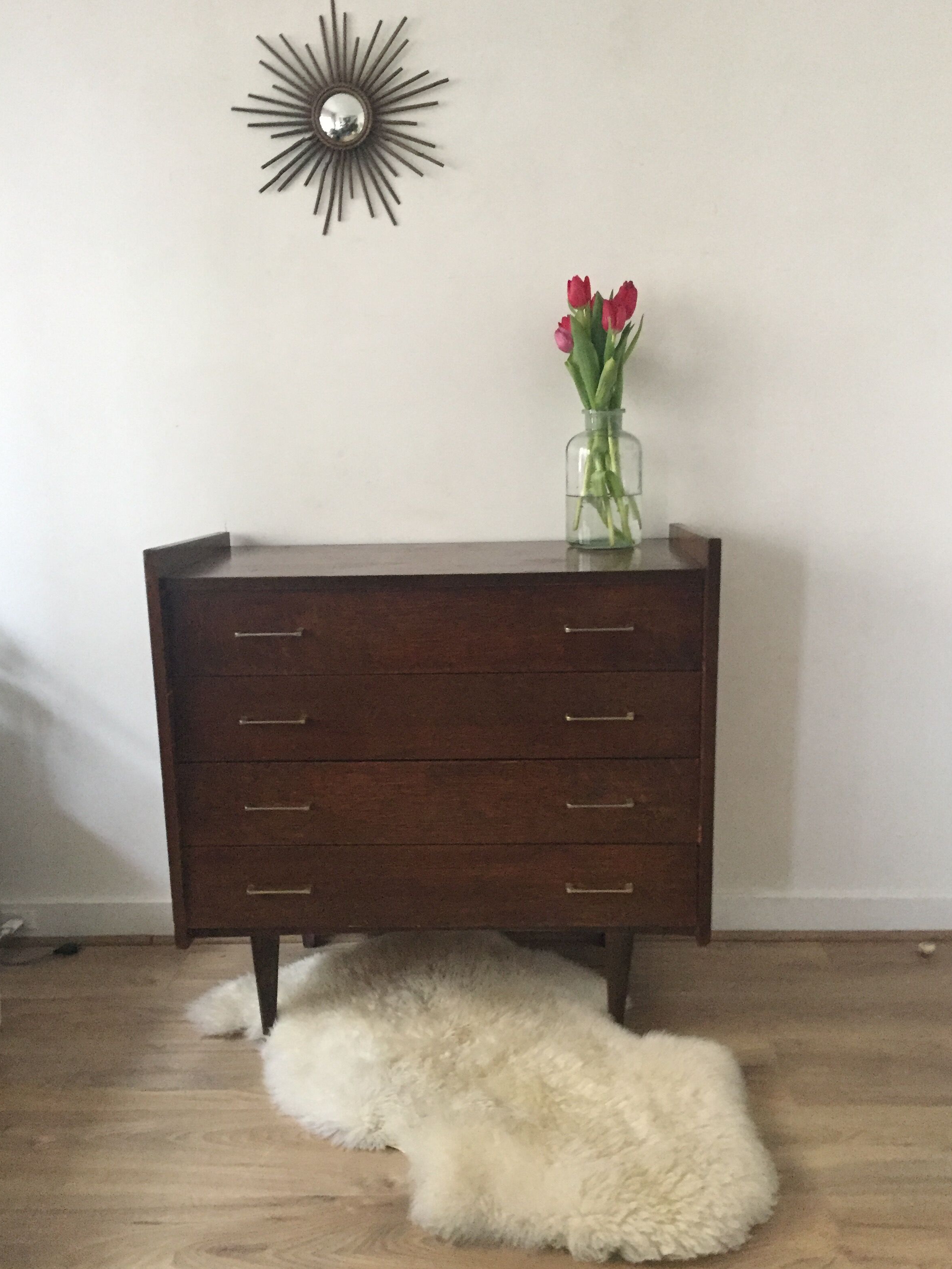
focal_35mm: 30
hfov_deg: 46.8
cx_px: 478
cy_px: 630
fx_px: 1100
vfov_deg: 60.0
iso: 250
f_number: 2.2
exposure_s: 1/25
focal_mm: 4.15
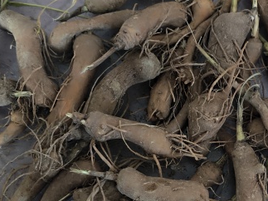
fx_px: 441
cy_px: 145
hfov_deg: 33.2
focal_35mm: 57
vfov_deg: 25.4
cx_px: 196
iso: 2000
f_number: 1.7
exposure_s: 1/50
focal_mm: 5.35
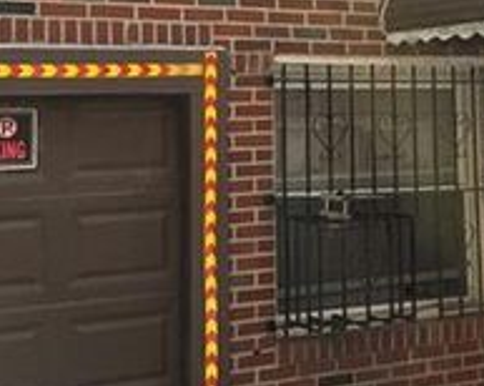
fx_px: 1159
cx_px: 344
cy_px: -9
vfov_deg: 18.4
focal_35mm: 81
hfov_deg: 23.4
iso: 100
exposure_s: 1/742
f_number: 1.78
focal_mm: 6.76
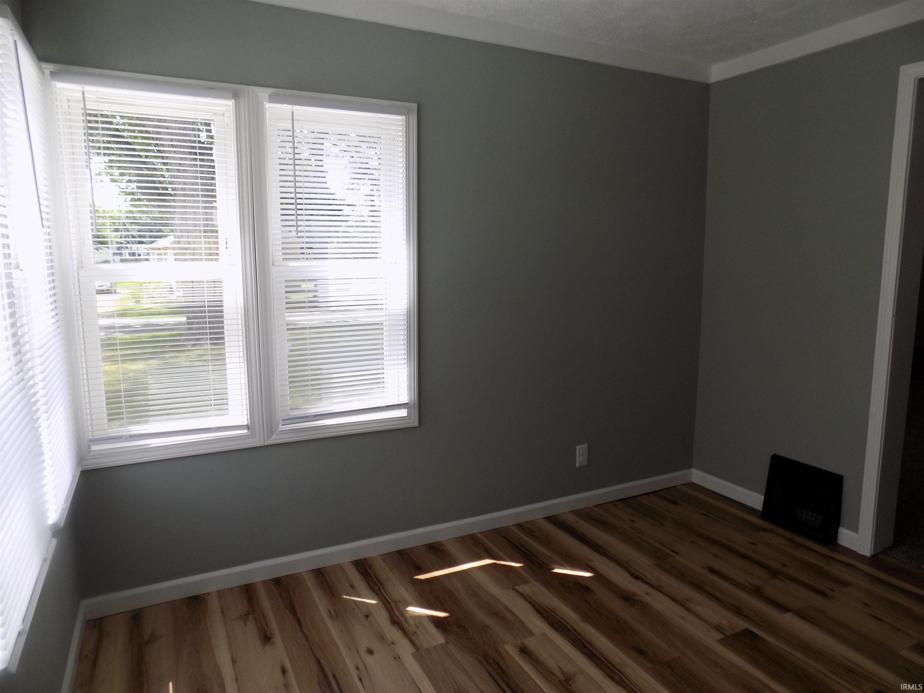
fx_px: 614
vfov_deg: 58.9
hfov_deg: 73.9
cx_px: 462
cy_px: 346
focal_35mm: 23
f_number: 3.1
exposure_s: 1/125
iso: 80
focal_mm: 4
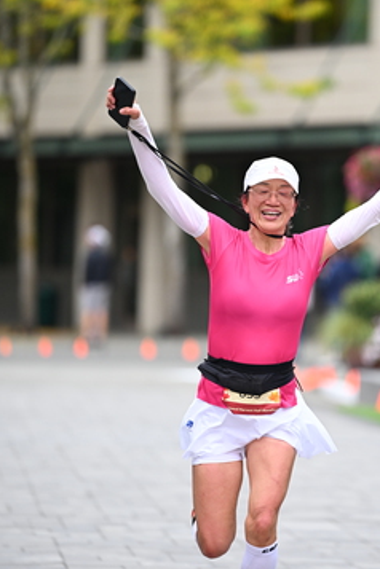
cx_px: 277
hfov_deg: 4.5
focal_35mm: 308
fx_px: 4876
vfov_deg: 6.7
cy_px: 253
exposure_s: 1/1600
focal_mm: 200
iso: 640
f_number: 2.8
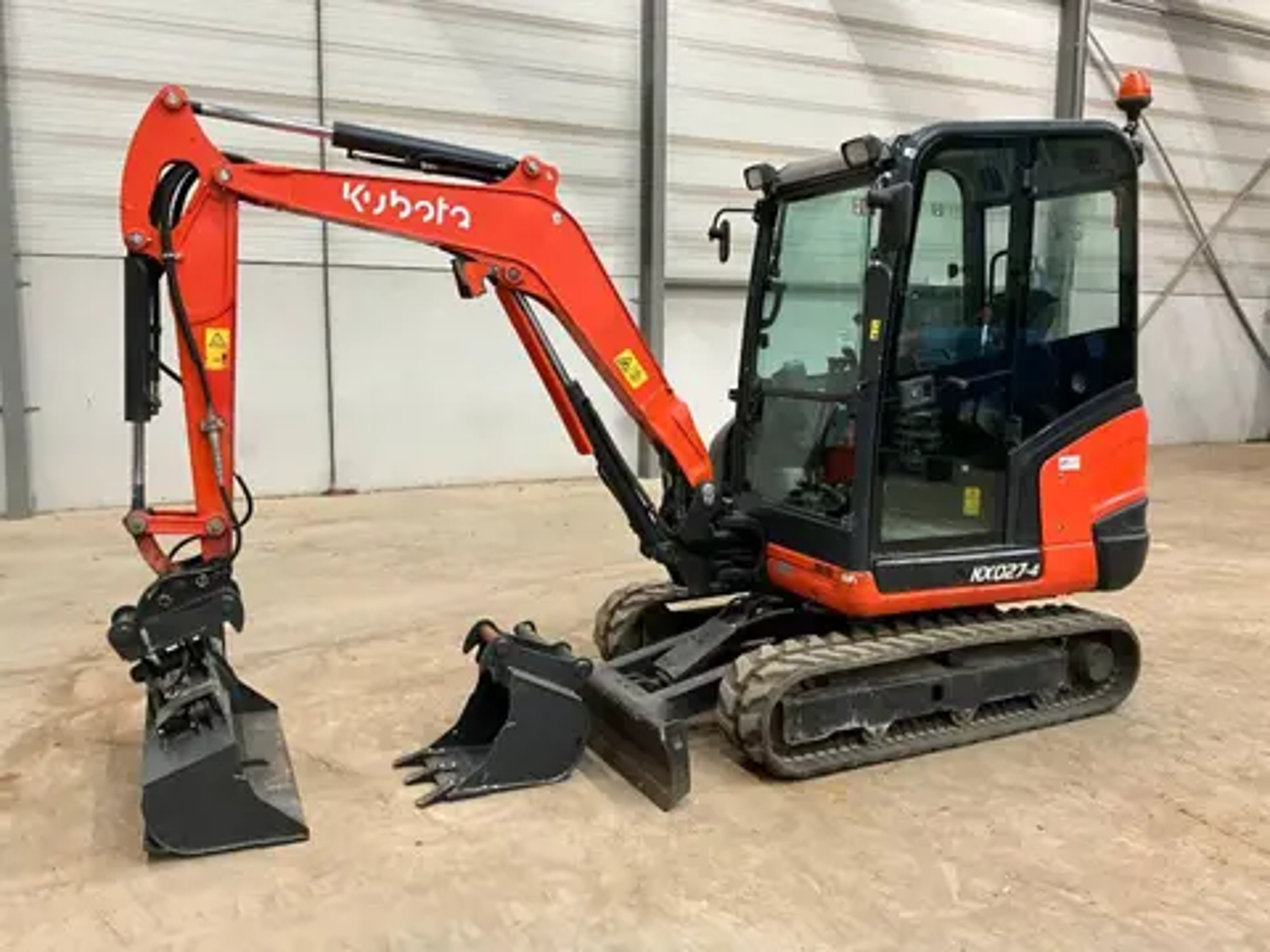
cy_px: 476
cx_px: 635
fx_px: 1064
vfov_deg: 48.2
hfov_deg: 61.7
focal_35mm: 29
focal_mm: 3
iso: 250
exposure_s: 1/60
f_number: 1.8
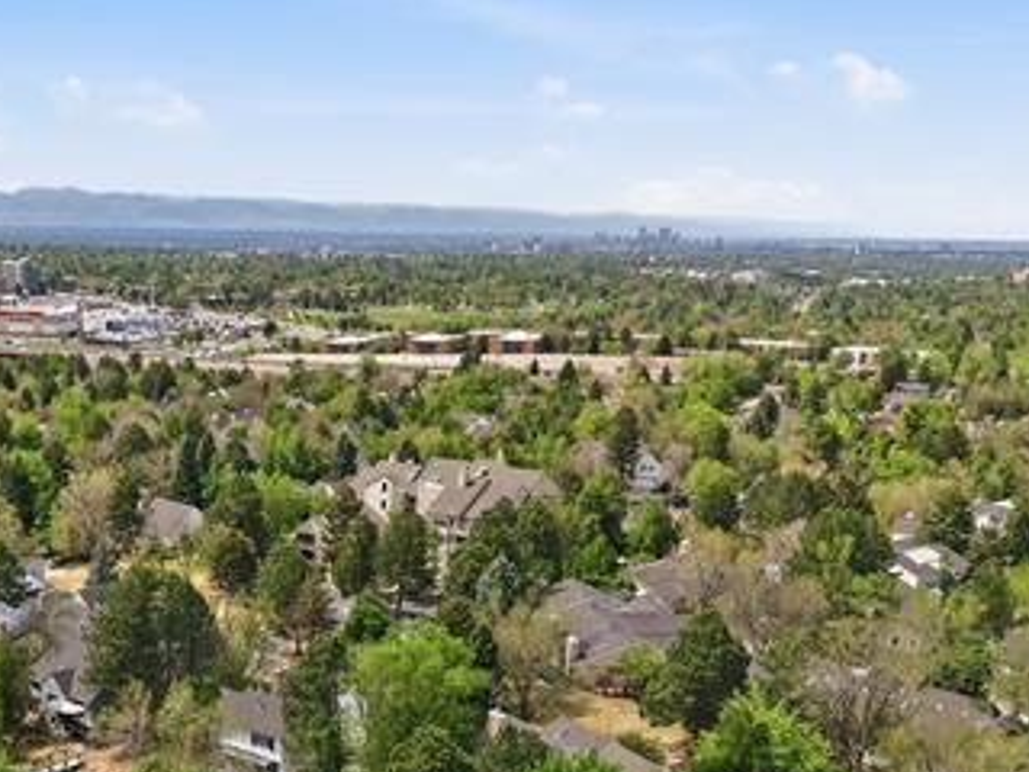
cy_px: 717
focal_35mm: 48
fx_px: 1427
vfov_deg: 28.9
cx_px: 235
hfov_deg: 38.4
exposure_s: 1/8000
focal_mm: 8.7
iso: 190
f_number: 1.8
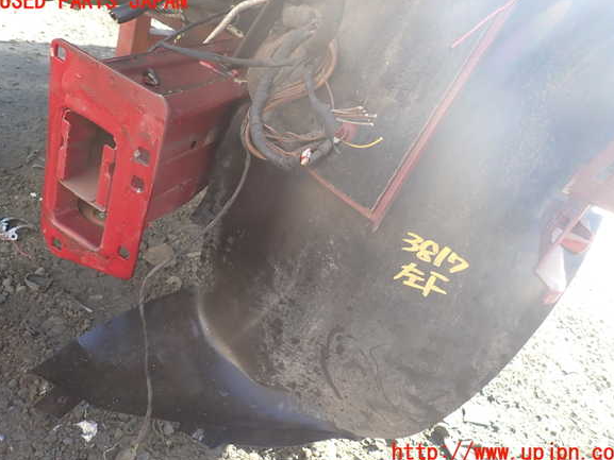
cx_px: 313
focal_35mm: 26
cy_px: 227
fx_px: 461
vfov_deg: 53.1
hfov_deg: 67.3
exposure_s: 1/80
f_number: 2.8
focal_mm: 4.5
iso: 100
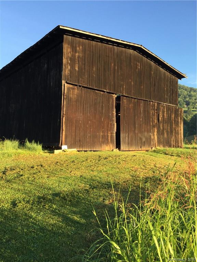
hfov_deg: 48.2
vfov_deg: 61.7
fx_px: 220
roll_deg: +0.7
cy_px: 131
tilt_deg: +4.1
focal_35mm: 29
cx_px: 98
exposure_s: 1/335
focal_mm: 4.15
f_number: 2.2
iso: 32
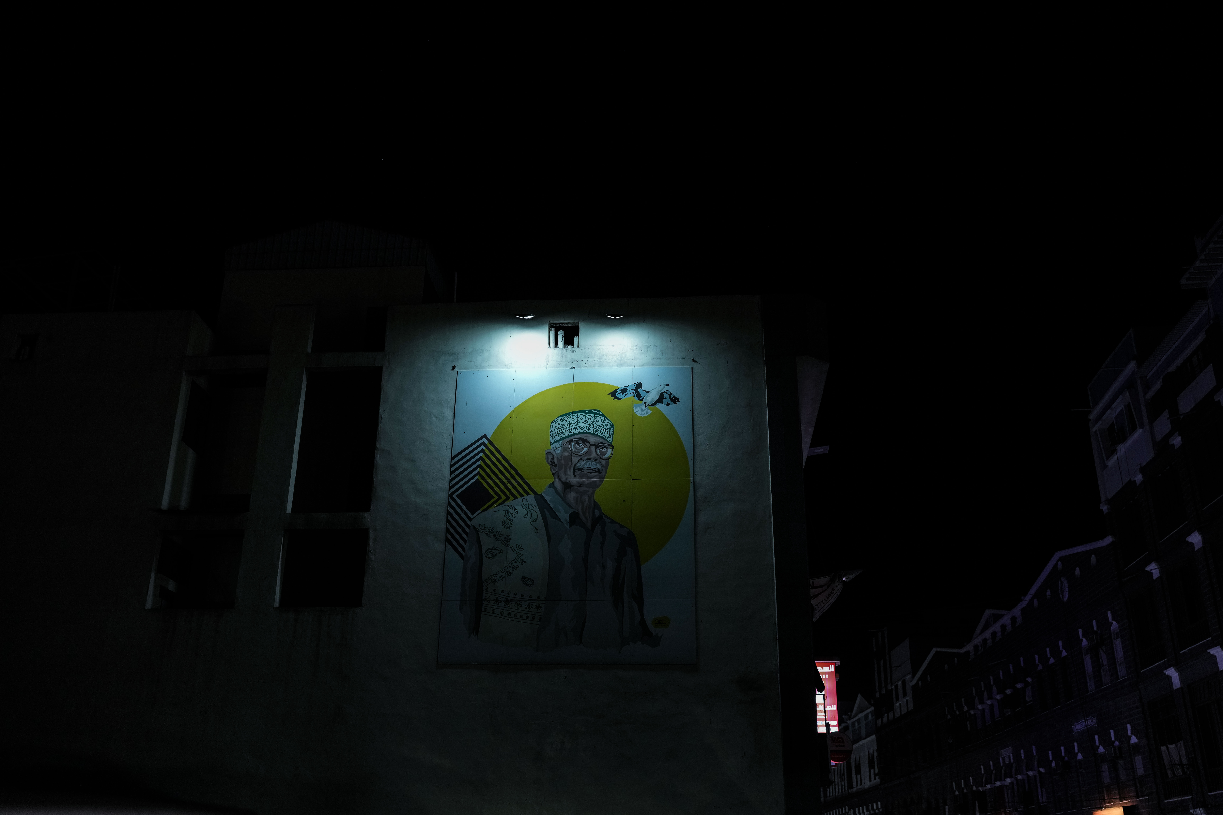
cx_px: 612
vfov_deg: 37.9
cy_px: 408
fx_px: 1189
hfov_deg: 54.4
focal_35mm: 35
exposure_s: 1/30
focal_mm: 35
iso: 1000
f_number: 3.2
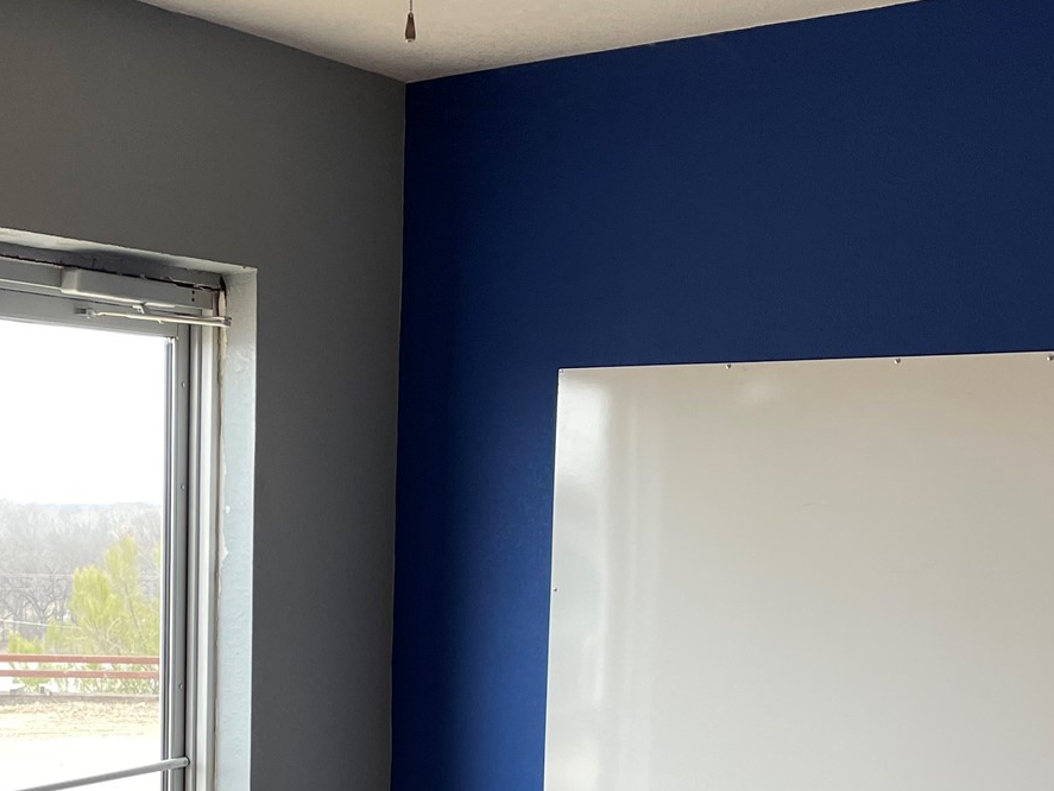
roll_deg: -1.3
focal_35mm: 60
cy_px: 741
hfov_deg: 31.9
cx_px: 347
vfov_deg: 23.6
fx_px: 1828
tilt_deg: -6.6
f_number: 1.6
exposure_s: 1/60
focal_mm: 4.2
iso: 80
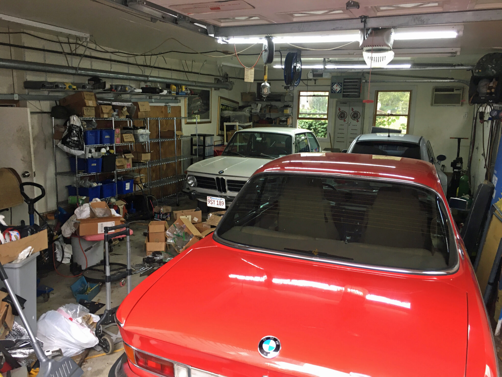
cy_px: 188
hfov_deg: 61.7
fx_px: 421
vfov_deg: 48.2
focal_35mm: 29
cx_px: 251
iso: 64
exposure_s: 1/30
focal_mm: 4.15
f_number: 2.2
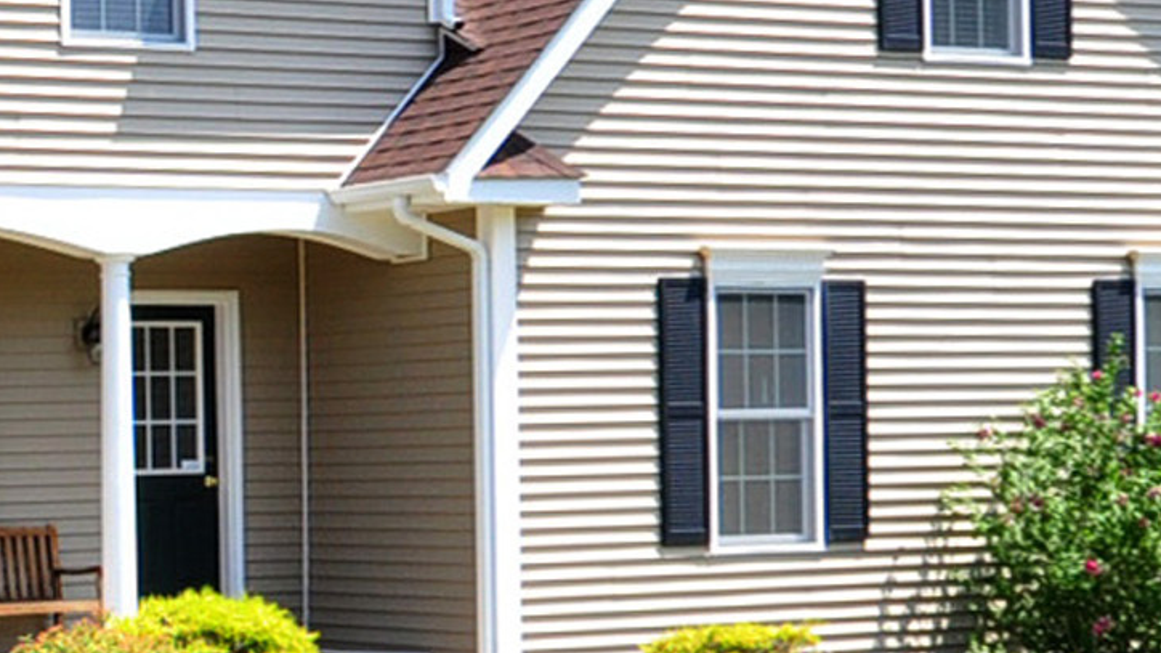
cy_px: 313
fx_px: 2709
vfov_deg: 13.7
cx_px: -513
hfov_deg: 21.0
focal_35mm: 88
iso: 400
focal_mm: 14
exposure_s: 1/320
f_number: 8
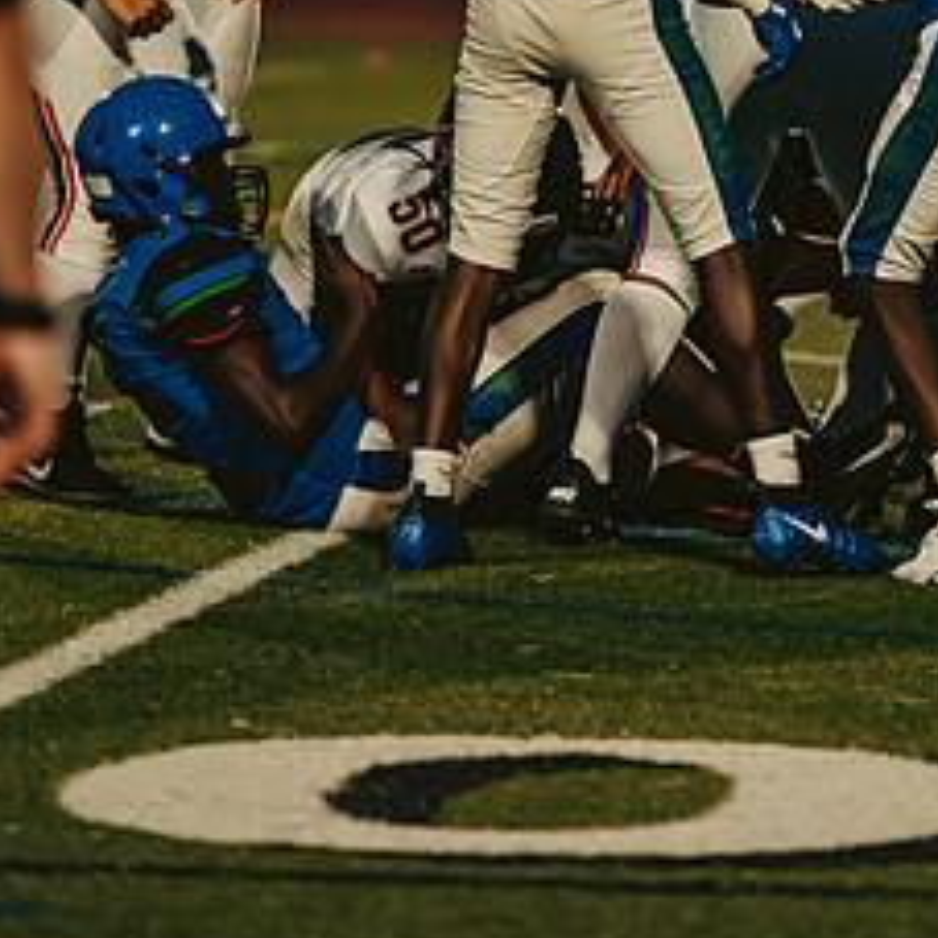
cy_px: 180
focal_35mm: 434
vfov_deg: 4.0
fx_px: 13305
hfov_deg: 4.0
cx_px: 764
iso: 1600
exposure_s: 1/1250
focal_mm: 200
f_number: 2.8
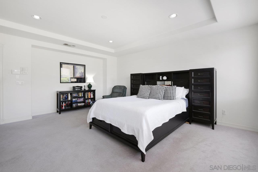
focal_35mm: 15
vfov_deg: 77.3
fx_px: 107
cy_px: 86
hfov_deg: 100.4
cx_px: 129
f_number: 8
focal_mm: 10
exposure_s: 1/2
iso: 320
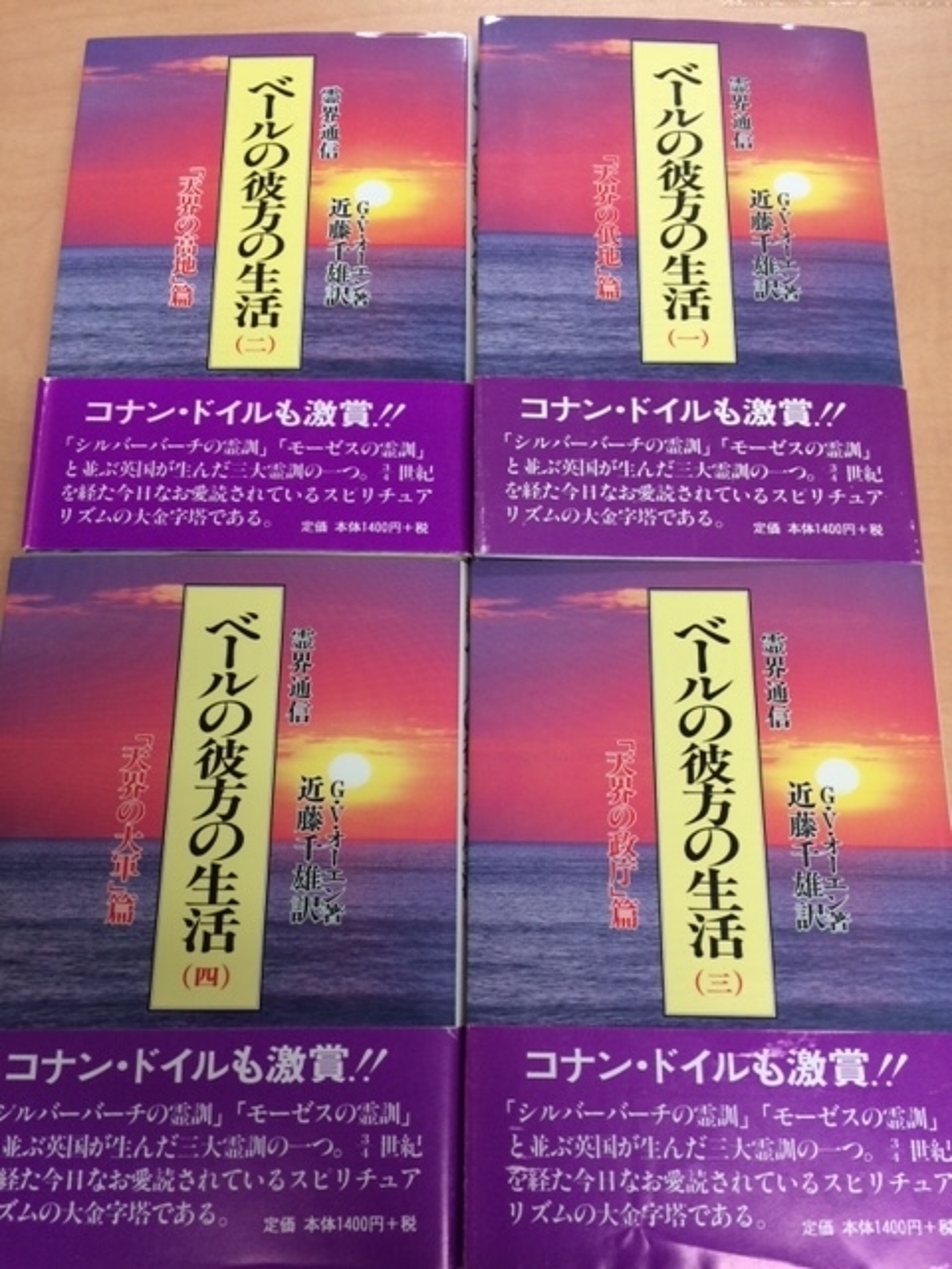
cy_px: 634
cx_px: 476
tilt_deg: -76.7
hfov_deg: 48.2
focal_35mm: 29
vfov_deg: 61.7
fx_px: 1063
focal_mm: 4.15
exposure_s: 1/30
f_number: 2.2
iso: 100
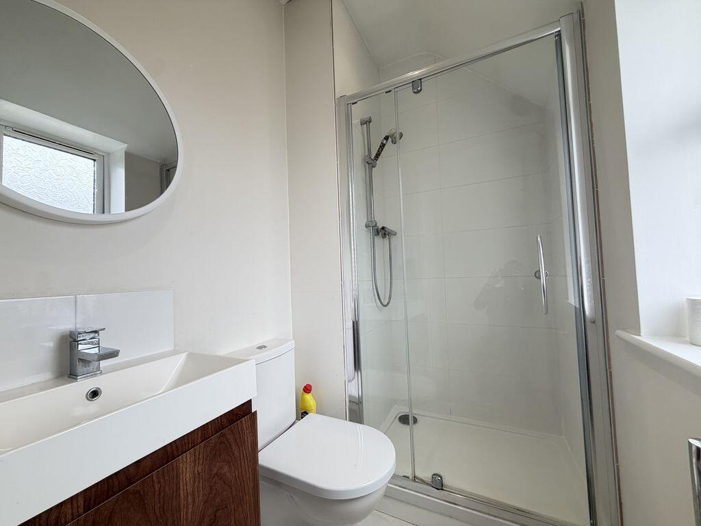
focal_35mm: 14
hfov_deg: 102.1
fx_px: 284
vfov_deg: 85.7
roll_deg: +2.1
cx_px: 350
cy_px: 263
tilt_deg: +3.3
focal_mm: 2.22
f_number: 2.2
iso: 100
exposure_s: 1/100
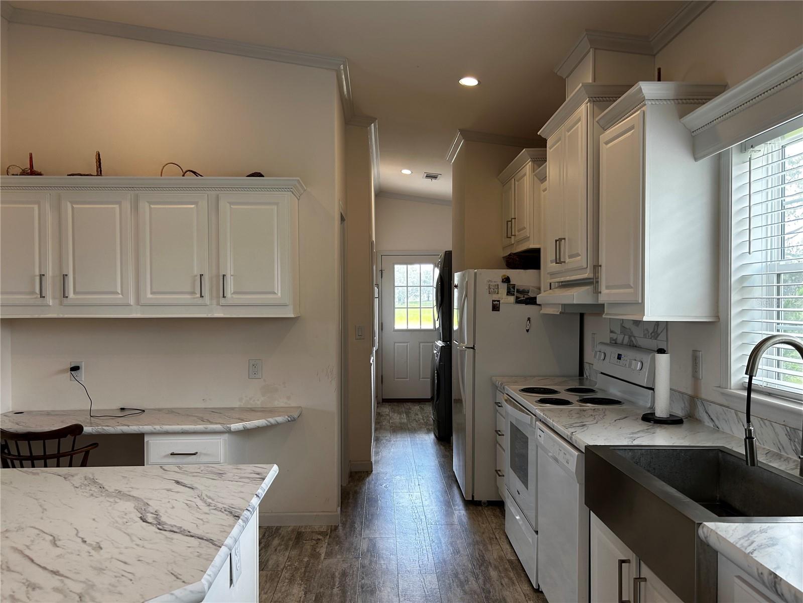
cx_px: 402
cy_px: 302
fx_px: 603
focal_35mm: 26
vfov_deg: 53.1
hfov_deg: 67.3
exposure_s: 1/142
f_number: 1.5
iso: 64
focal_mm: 5.7
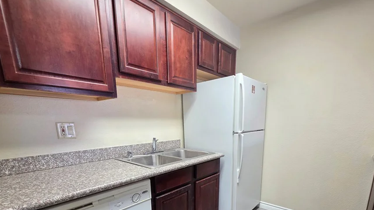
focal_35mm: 17
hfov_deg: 95.9
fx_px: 169
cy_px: 165
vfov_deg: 59.4
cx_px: 192
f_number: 1.9
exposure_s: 1/60
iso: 160
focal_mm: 2.2
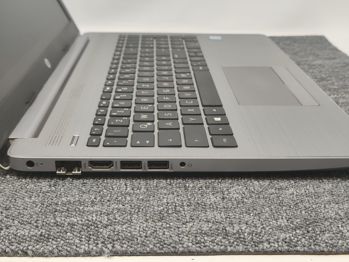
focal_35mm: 46
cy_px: 131
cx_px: 174
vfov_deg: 31.5
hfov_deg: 41.2
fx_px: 464
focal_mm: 6.07
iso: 200
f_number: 1.7
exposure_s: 1/100
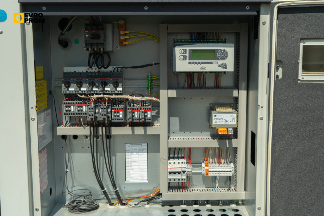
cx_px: 162
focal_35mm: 45
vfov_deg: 29.9
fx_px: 405
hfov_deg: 43.6
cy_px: 108
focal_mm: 45
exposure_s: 1/200
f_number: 8
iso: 100
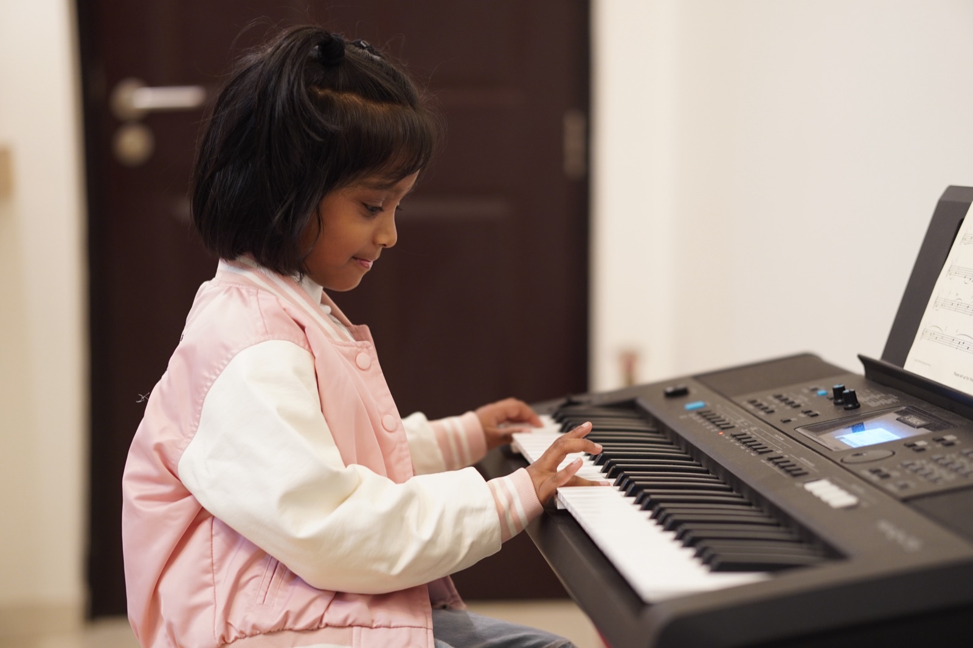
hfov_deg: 24.2
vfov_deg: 16.3
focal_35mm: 84
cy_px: 324
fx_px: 2270
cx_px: 486
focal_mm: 56
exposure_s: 1/30
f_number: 1.4
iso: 250
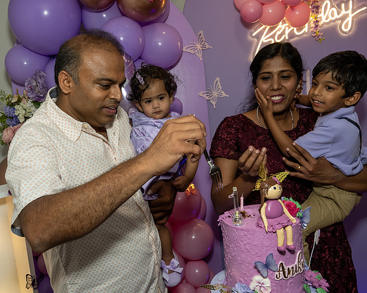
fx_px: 410
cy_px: 146
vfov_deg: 39.3
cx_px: 143
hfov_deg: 47.8
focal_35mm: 38
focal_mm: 22
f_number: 9
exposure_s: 1/250
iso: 800
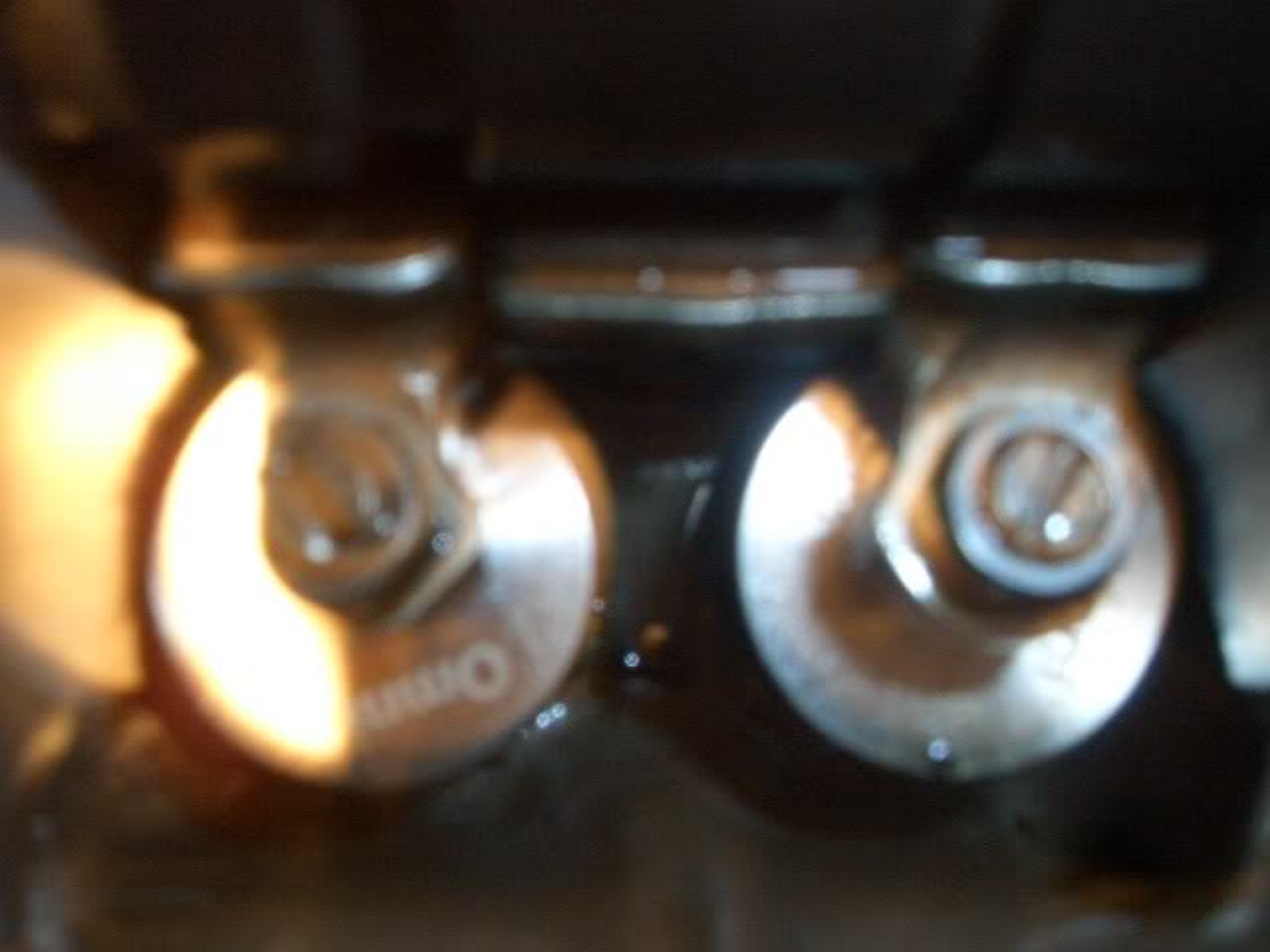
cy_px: 476
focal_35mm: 43
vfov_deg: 33.6
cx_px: 635
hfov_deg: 43.9
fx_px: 1578
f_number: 4.3
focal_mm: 5.7
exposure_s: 4
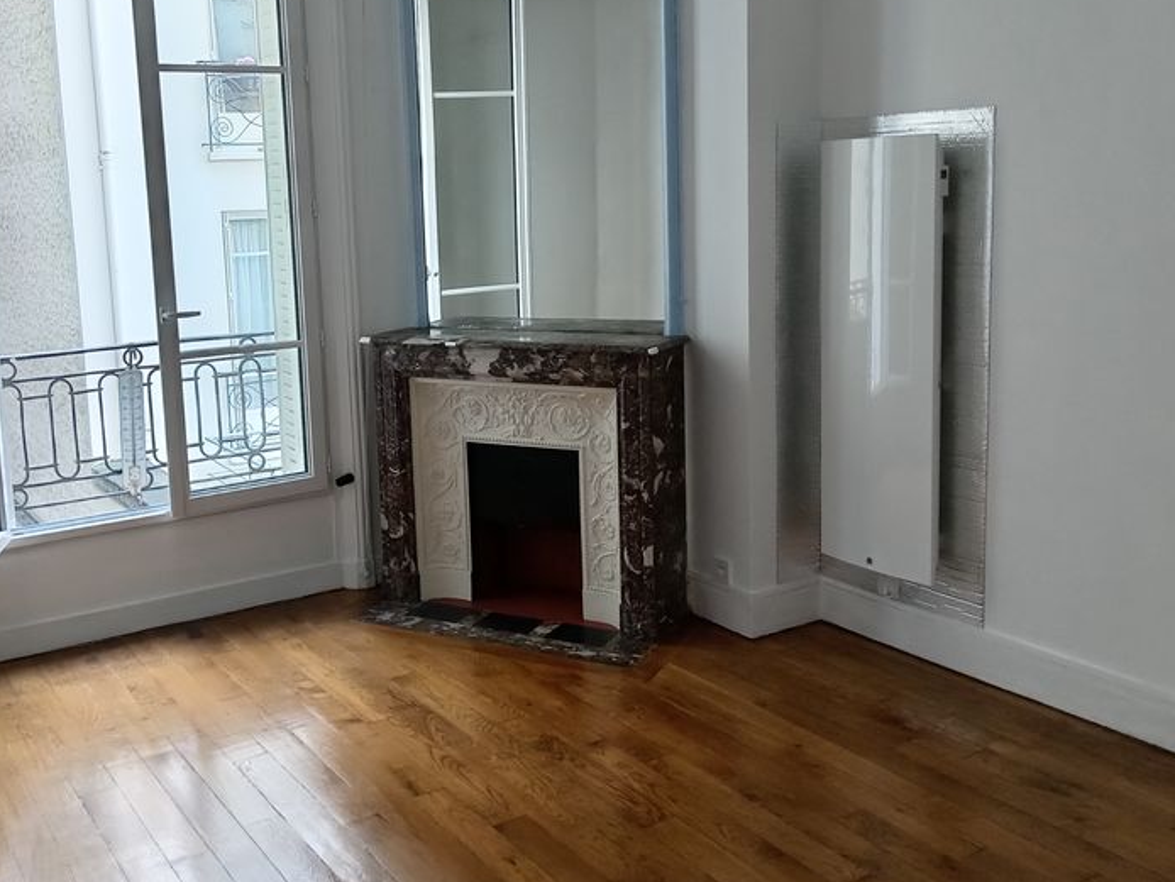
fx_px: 1222
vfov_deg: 39.6
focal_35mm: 36
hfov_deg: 51.2
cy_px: 366
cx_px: 505
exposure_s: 1/20
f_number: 1.8
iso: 783
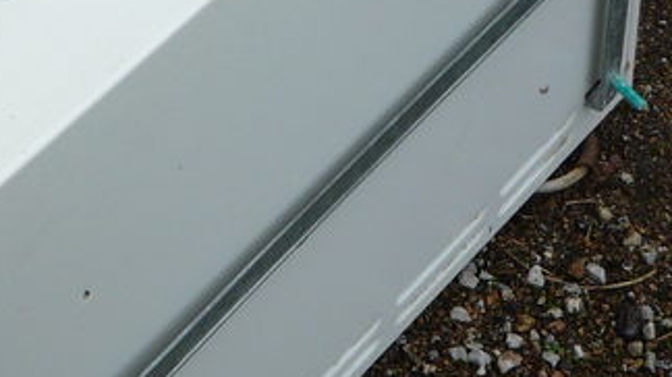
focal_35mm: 101
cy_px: 85
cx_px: 60
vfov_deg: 11.9
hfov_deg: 20.7
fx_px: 1799
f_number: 4
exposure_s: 1/125
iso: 100
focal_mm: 5.2
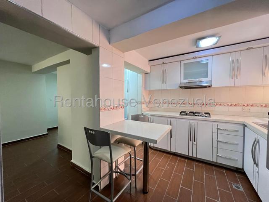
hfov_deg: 106.2
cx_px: 134
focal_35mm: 13
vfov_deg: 89.9
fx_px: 101
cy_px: 101
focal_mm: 1.57
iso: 1000
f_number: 1.8
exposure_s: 1/60
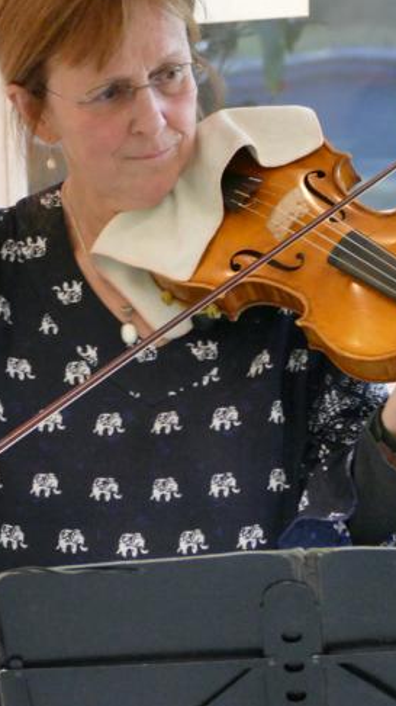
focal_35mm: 299
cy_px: 315
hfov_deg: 4.1
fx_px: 5587
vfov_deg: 7.2
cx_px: 297
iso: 1600
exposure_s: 1/50
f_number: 3.9
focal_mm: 56.08
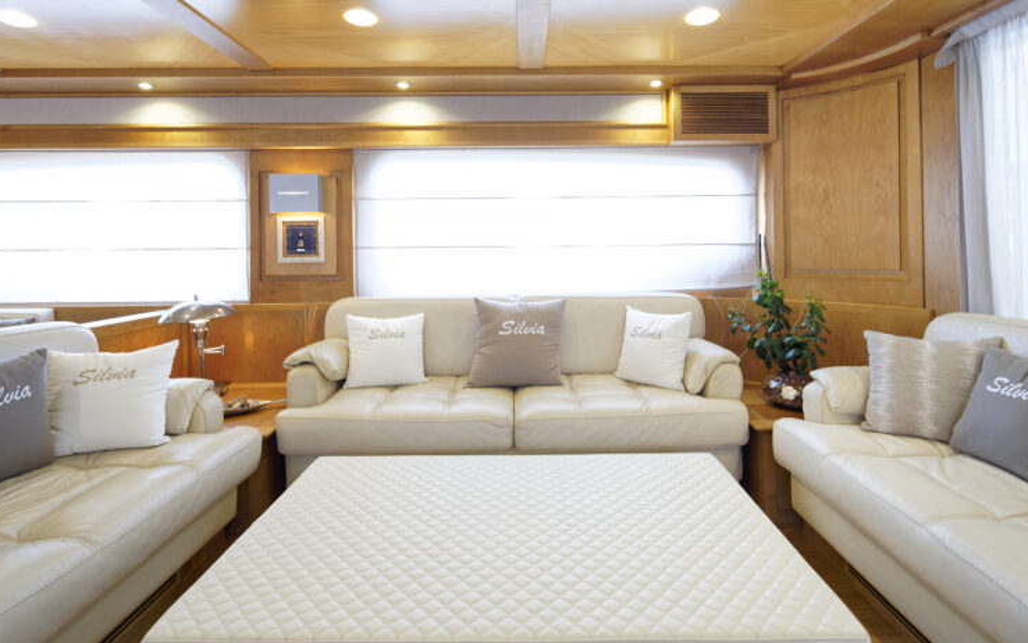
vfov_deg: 64.9
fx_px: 504
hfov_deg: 91.1
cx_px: 527
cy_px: 301
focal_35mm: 18
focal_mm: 17
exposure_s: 1/6
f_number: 9
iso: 800
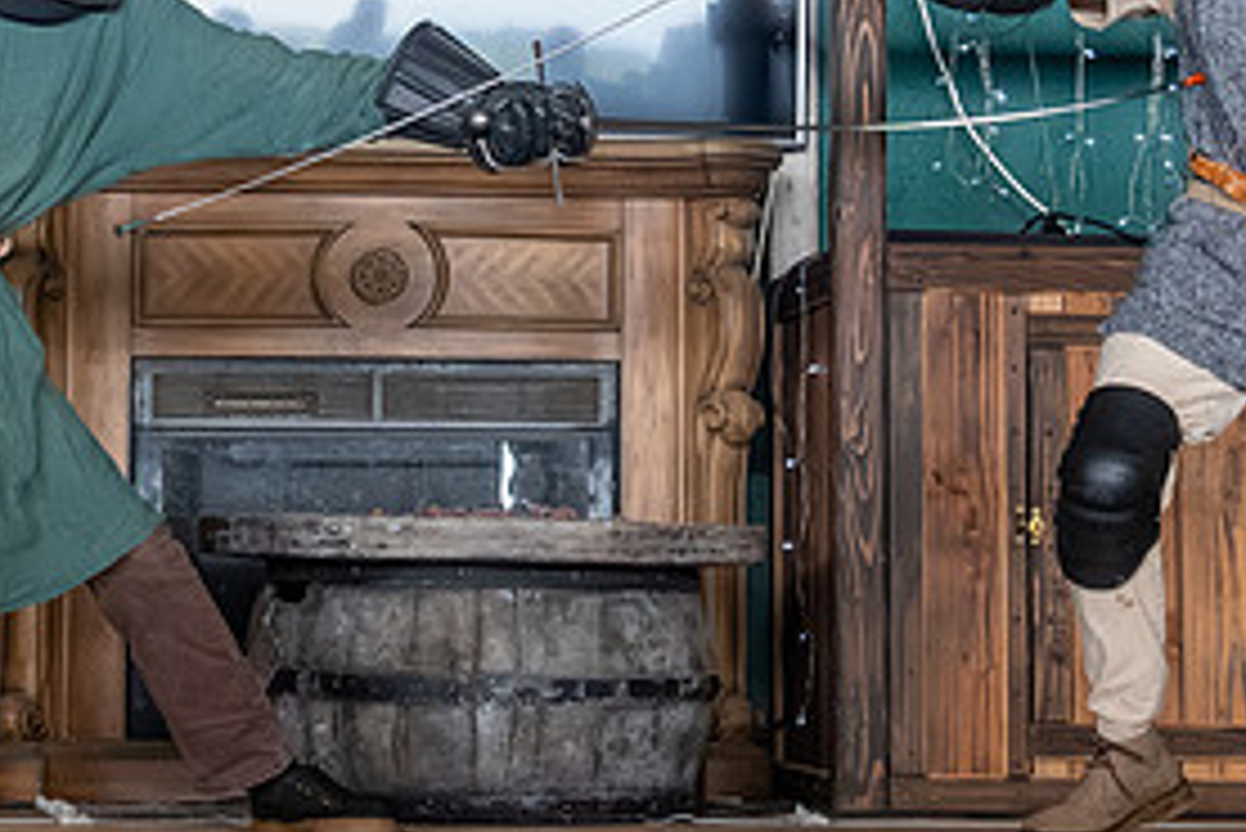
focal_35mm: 124
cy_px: 126
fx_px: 4294
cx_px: 564
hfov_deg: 16.5
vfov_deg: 11.0
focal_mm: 38
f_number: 5.6
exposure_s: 1/320
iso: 8000
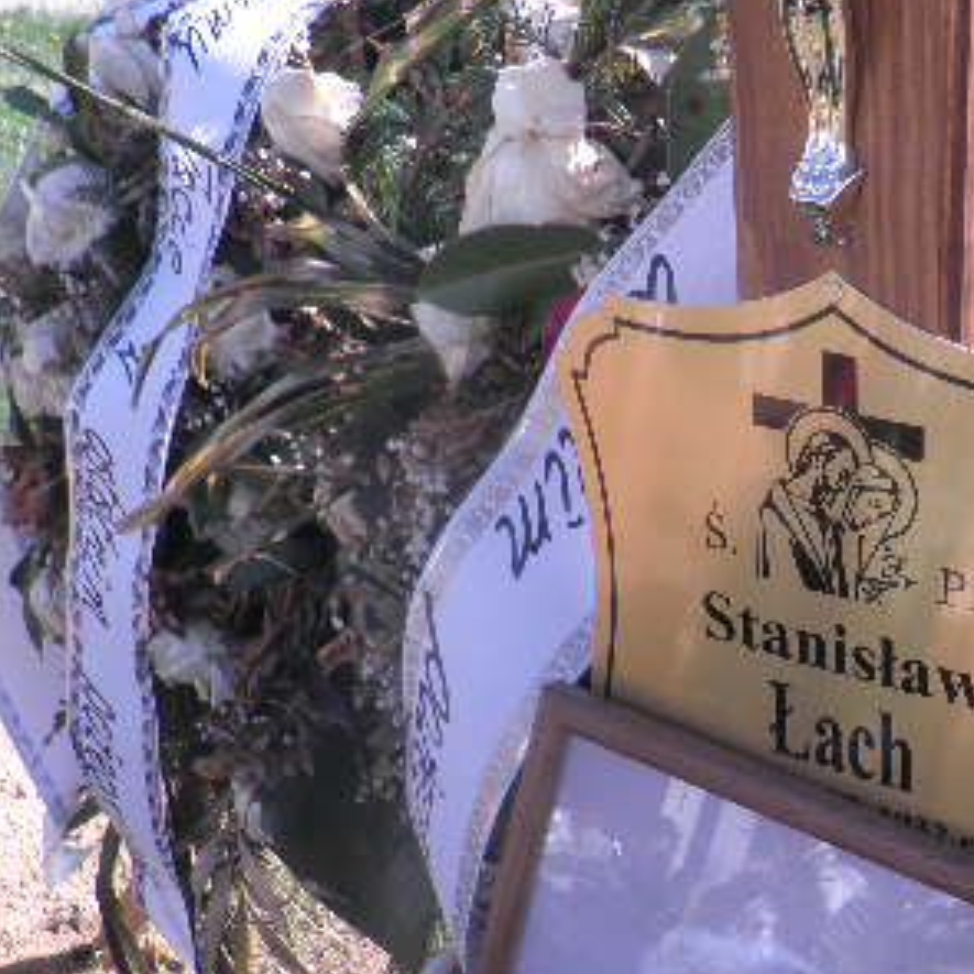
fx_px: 1464
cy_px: 644
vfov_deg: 36.4
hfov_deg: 33.9
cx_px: 948
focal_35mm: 46
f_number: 8.3
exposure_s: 1/60
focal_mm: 4.3
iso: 64
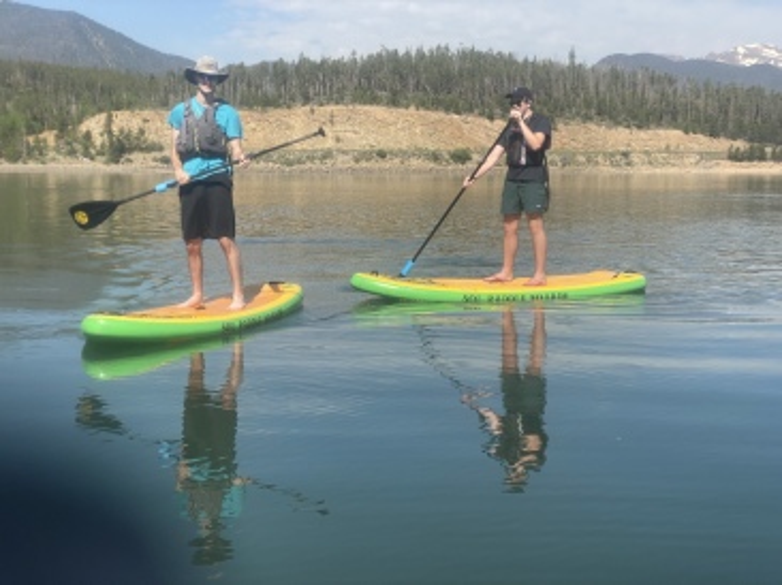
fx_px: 1174
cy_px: 292
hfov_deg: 36.8
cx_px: 391
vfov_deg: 28.0
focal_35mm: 52
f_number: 2
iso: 20
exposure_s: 1/1261
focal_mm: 6
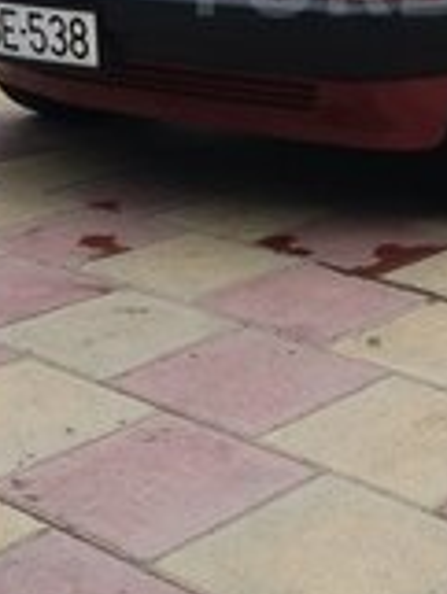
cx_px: 458
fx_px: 1427
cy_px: -26
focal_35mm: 83
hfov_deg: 17.4
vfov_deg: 22.5
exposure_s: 1/676
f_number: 1.9
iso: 40
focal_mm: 3.7
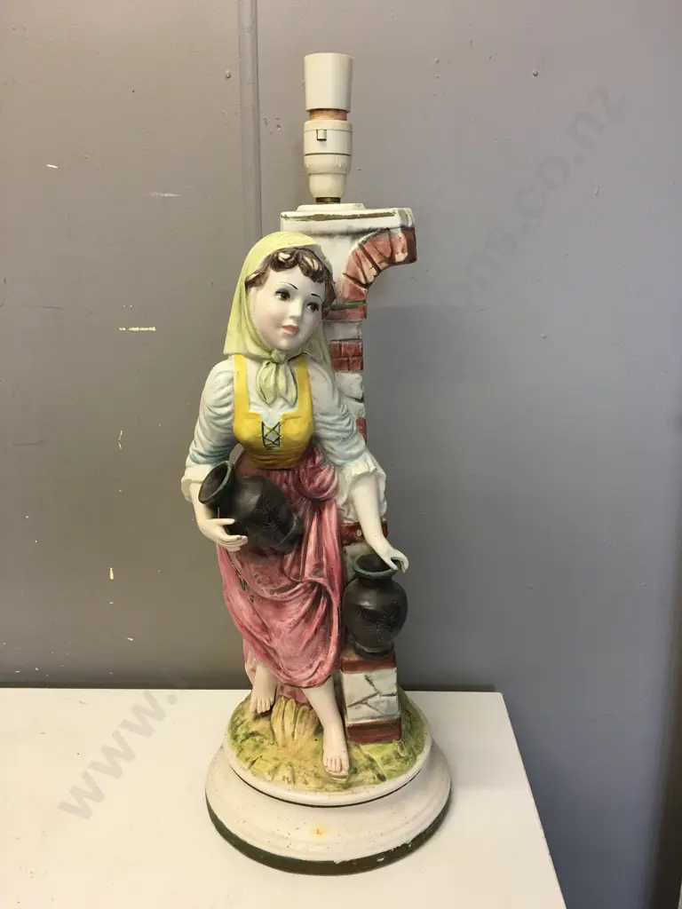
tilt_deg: -12.3
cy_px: 454
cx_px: 341
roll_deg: -0.8
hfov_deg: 48.2
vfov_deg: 61.7
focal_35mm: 29
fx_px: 762
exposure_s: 1/33
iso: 40
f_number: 2.2
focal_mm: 4.15
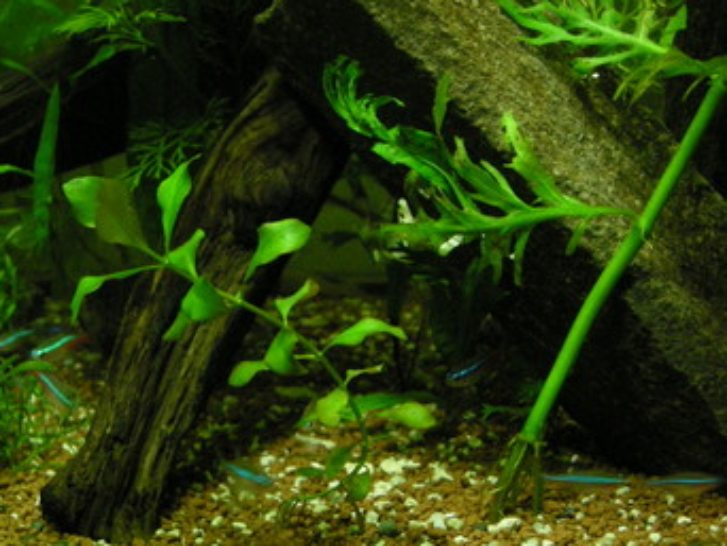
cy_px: 336
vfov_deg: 31.4
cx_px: 259
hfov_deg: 40.8
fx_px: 967
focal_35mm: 46
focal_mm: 5.7
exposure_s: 1/16.5
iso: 400
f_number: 2.8
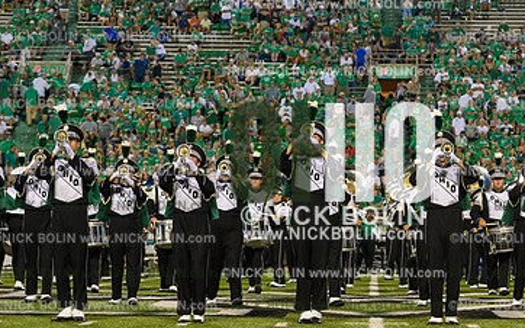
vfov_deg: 9.4
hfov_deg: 15.0
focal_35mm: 139
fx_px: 1988
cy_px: 172
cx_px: 332
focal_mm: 85
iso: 2500
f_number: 4
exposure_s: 1/250
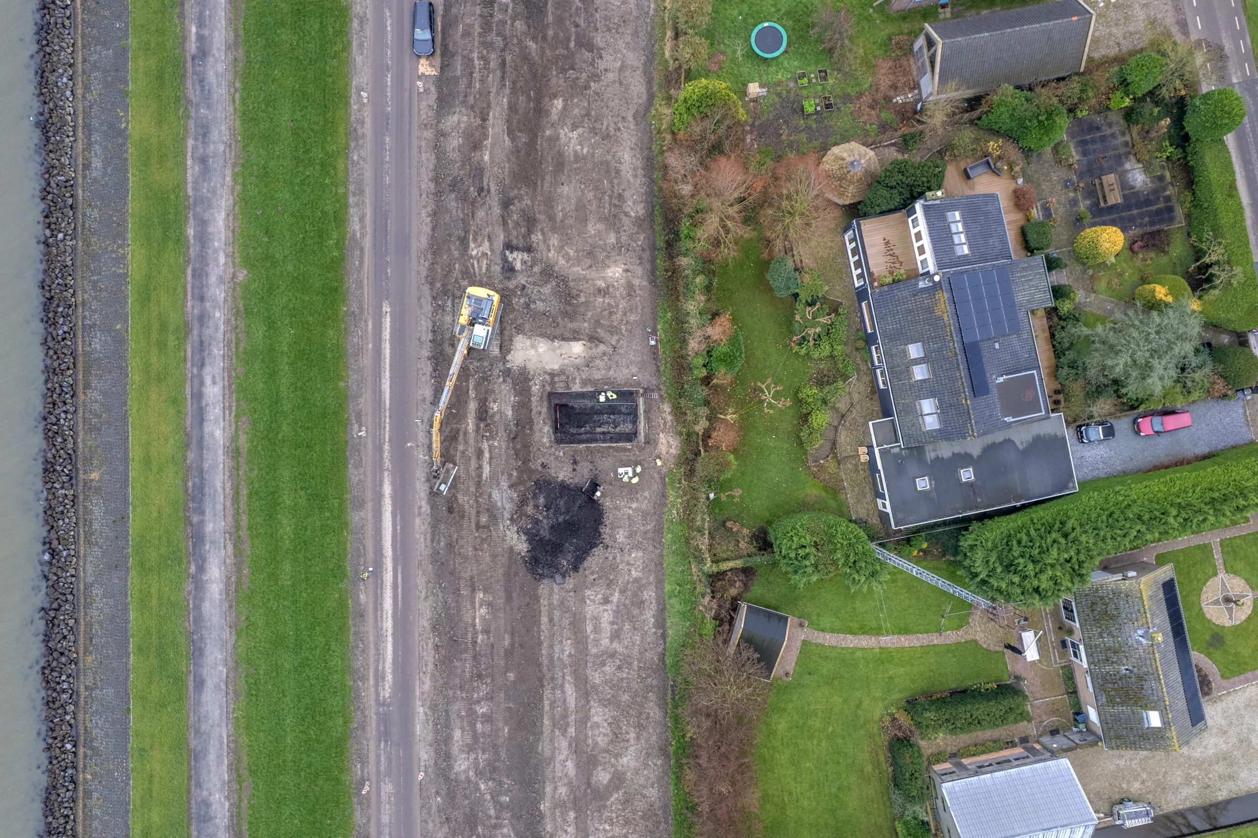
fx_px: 768
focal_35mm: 22
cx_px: 629
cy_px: 419
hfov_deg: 78.6
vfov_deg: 57.2
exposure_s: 1/25
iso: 100
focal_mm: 8.38
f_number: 2.8
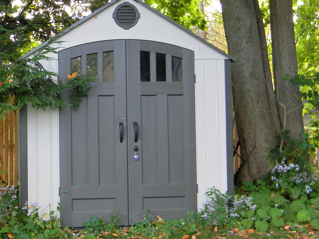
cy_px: 95
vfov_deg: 24.0
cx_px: 88
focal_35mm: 61
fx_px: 562
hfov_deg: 31.2
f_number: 3.8
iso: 80
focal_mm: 7.3
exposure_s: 1/47.3
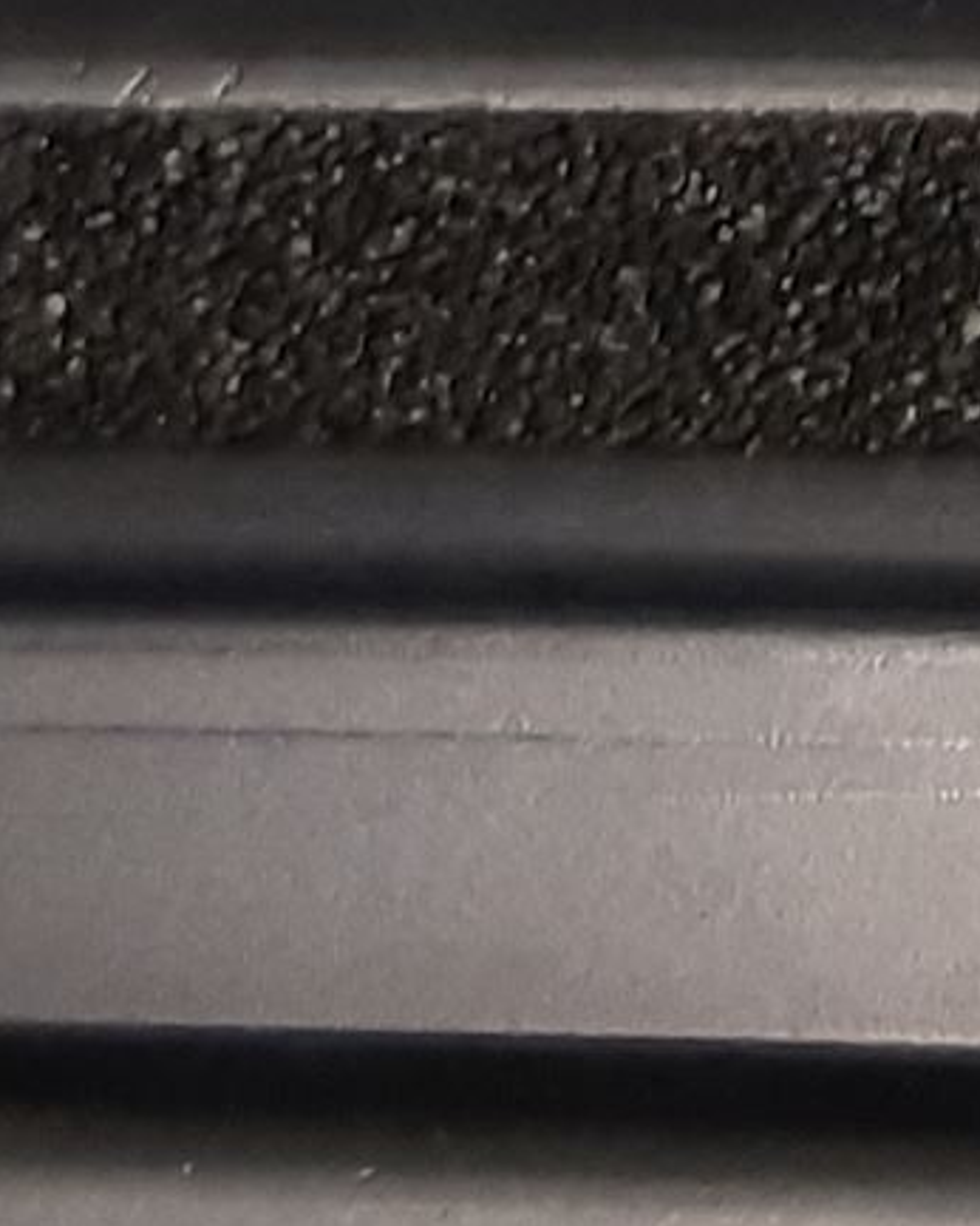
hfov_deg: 12.4
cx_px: 1331
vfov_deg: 14.8
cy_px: -663
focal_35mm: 120
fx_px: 4354
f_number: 1.7
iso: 160
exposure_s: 1/50
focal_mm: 3.93
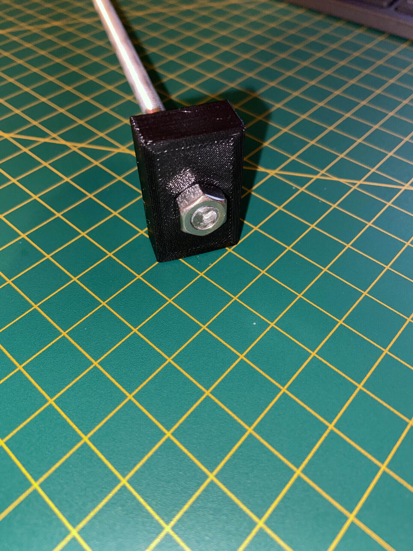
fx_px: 414
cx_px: 206
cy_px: 276
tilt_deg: -49.3
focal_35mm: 26
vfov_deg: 67.3
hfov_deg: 53.1
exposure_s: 1/6
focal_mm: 4.25
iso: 32
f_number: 1.8
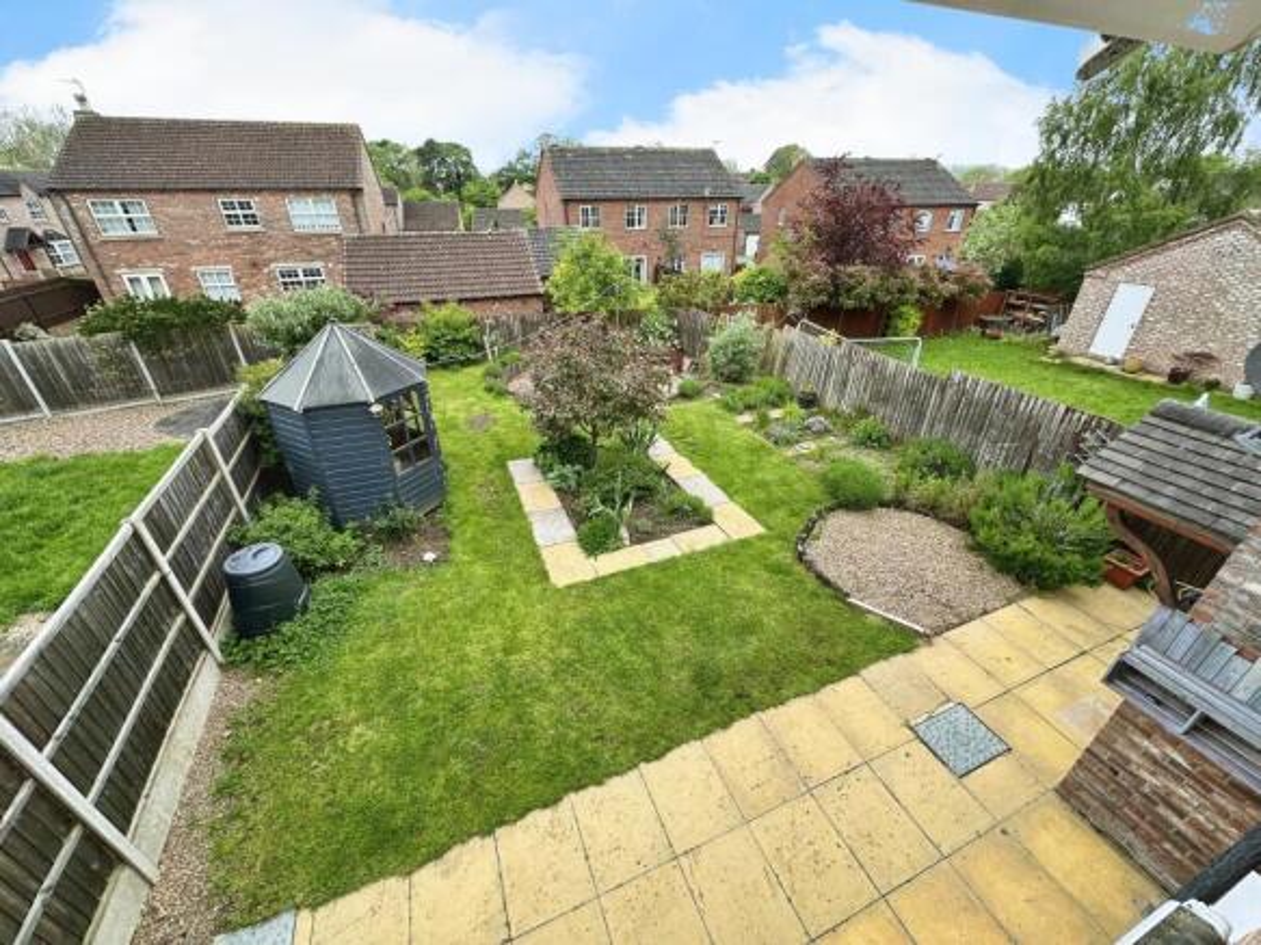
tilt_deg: -29.5
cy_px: 472
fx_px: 510
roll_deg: +0.3
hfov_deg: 102.1
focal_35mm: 14
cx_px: 630
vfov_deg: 85.7
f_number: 2.2
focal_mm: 2.22
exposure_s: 1/319
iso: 40
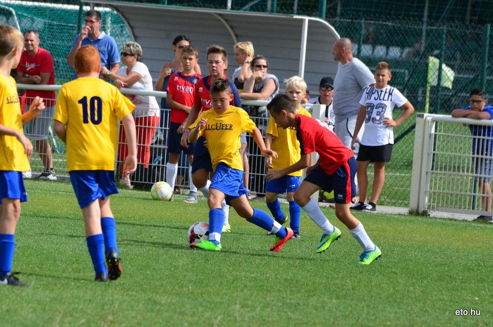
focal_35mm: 450
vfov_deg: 3.0
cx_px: 246
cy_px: 164
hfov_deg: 4.6
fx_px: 6149
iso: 2500
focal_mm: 300
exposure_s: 1/5000
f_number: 9
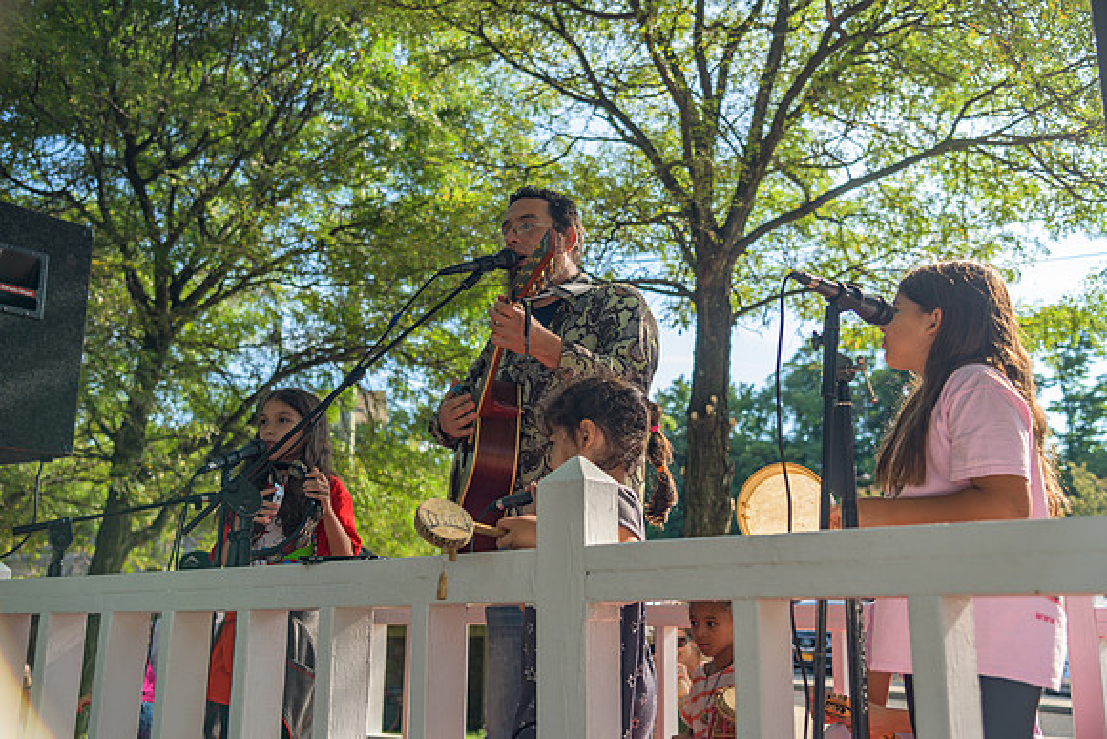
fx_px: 1169
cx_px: 554
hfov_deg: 50.7
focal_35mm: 38
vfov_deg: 35.1
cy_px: 370
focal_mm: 38
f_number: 4
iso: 90
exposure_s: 1/125
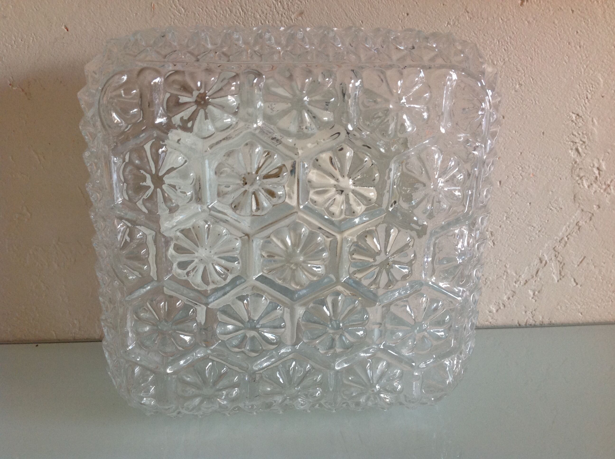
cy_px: 230
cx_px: 308
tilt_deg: -16.5
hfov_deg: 52.7
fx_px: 621
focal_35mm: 35
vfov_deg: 40.6
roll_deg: -0.2
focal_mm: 4.28
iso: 100
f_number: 2.4
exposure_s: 1/15
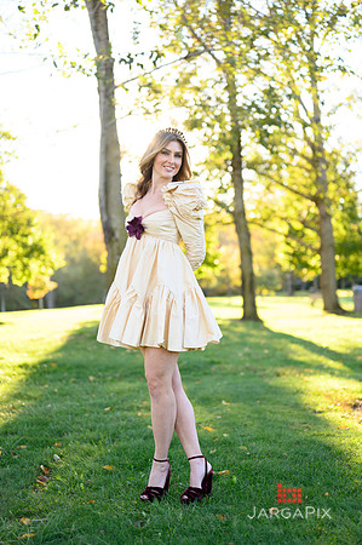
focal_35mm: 50
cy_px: 272
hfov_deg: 26.9
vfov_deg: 39.6
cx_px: 181
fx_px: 756
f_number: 2
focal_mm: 50
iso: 320
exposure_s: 1/800
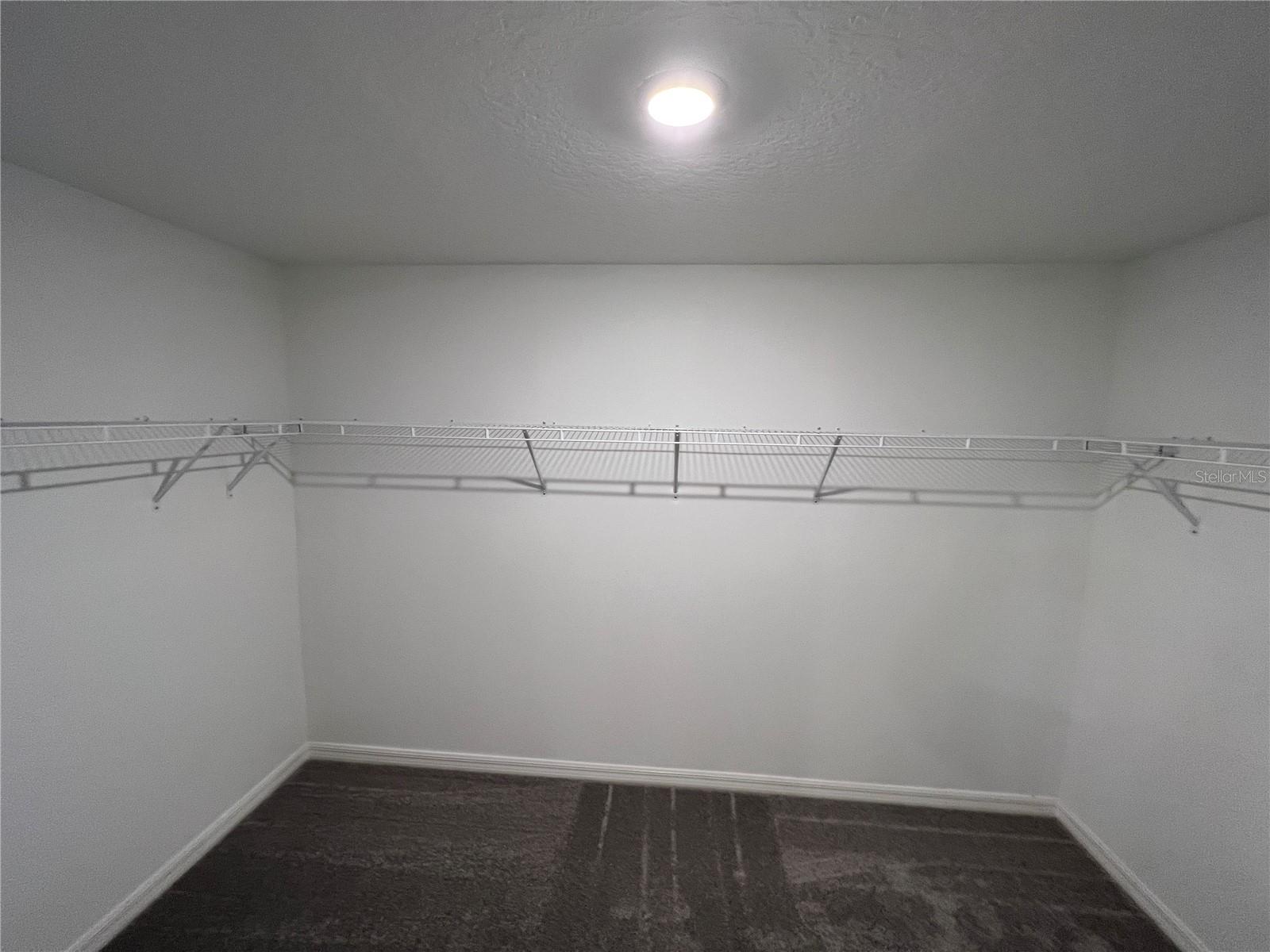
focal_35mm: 13
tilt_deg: -7.1
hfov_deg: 106.2
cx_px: 635
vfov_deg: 89.9
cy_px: 476
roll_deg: -0.9
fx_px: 477
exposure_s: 1/60
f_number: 1.8
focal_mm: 1.57
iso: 160
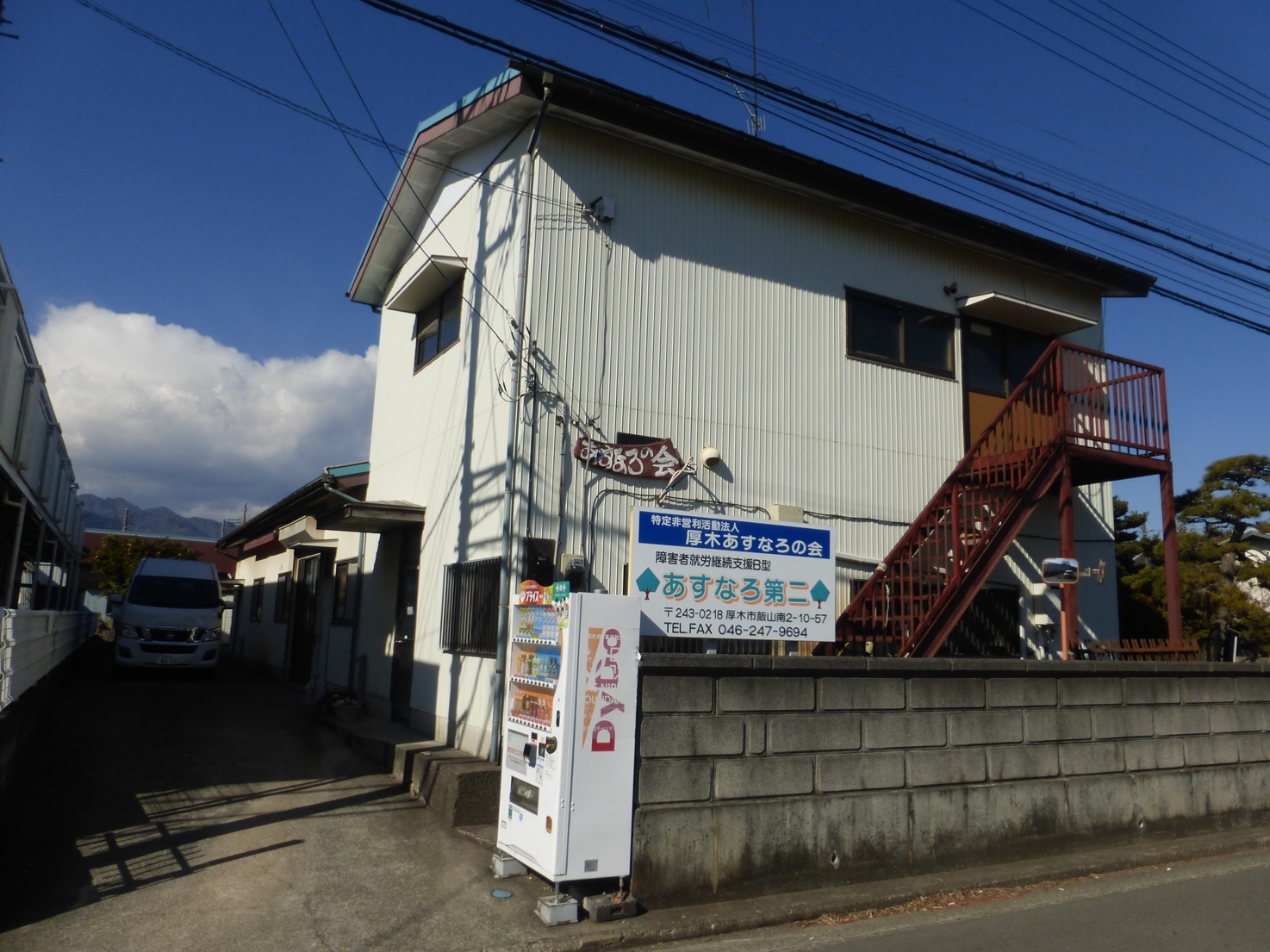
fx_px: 917
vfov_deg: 54.9
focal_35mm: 25
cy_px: 476
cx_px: 635
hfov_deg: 69.4
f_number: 4
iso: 100
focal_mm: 4.3
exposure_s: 1/1600
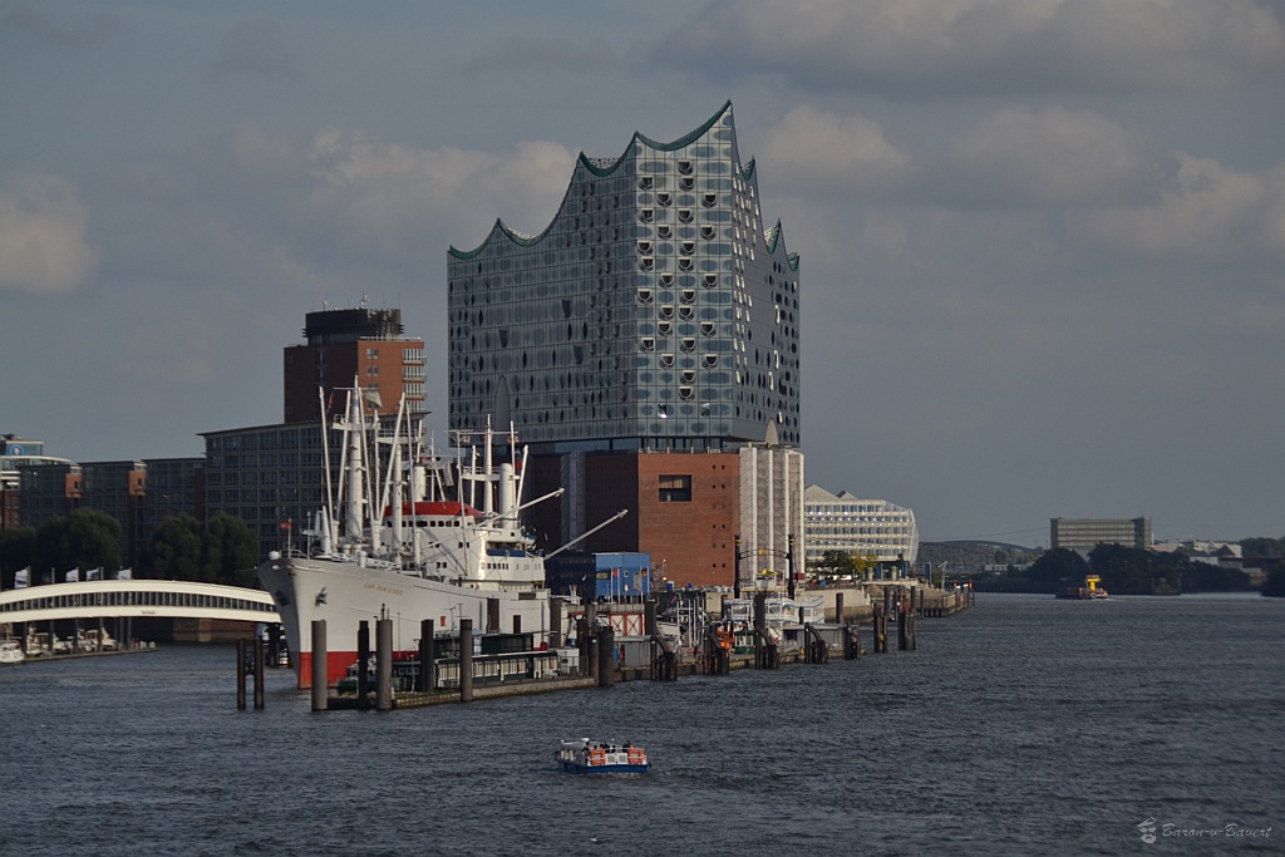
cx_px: 642
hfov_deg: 11.4
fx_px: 6425
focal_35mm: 180
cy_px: 428
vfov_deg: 7.6
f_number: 6.3
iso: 200
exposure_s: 1/2500
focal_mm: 120
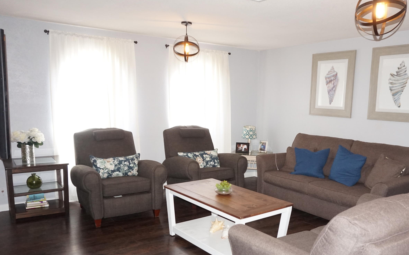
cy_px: 161
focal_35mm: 31
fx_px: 346
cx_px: 243
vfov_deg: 40.3
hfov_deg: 60.8
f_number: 3.5
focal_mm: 16
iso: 1600
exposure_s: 1/160
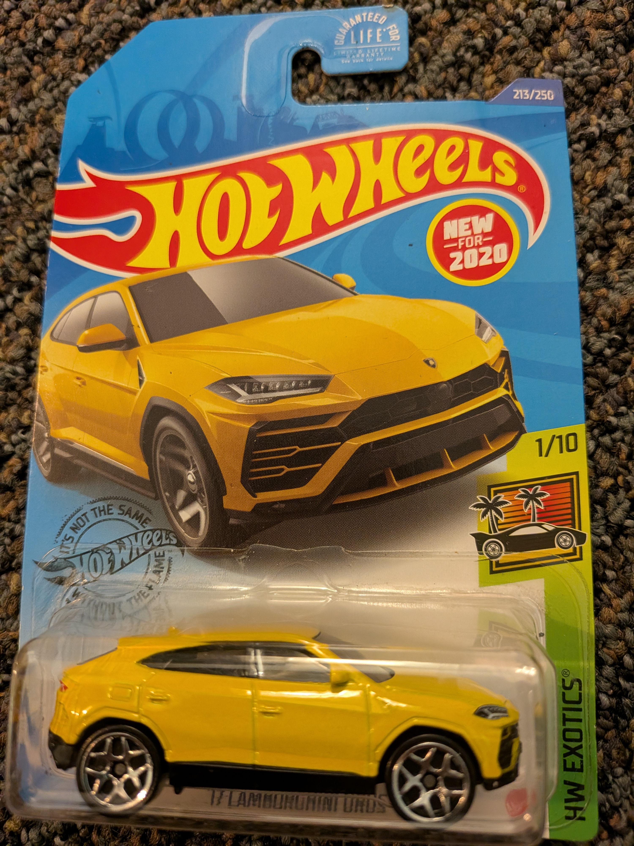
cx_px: 317
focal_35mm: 24
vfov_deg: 71.6
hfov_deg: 56.8
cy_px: 423
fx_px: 586
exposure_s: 1/60
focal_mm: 4.53
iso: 726
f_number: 1.7
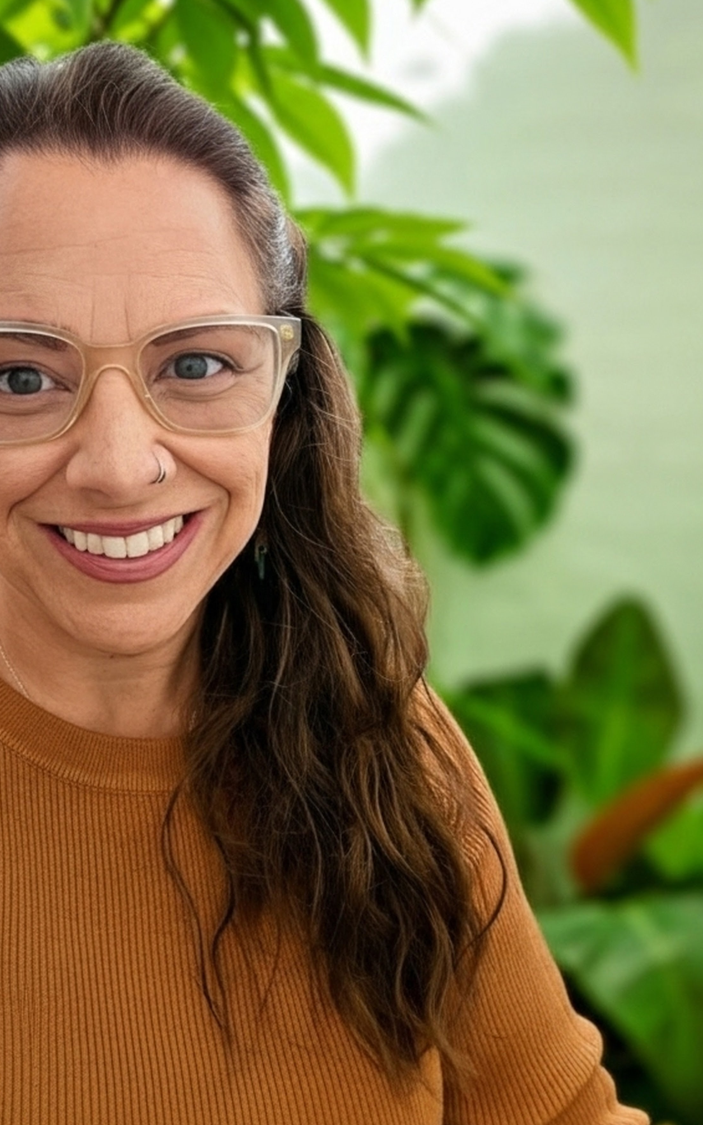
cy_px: 559
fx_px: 828
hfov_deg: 45.7
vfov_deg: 68.4
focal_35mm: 27
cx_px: 274
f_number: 2.2
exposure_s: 1/120
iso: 100
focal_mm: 3.3
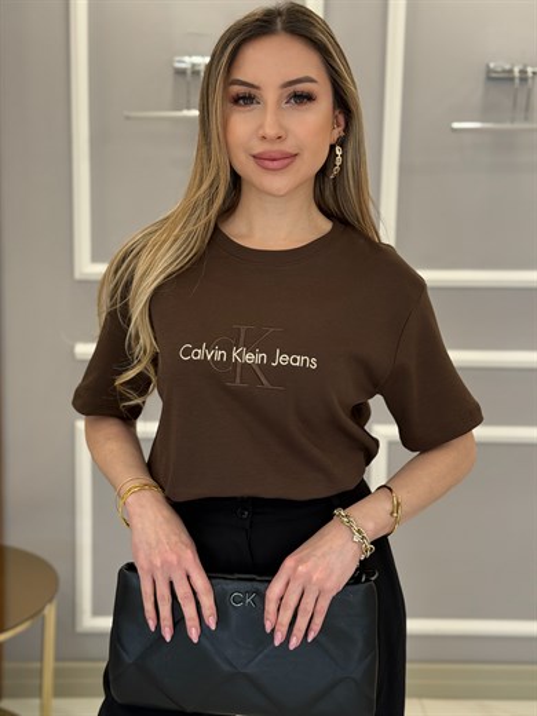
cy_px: 358
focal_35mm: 48
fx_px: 993
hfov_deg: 30.3
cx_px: 268
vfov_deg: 39.7
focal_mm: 6.76
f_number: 1.78
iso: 100
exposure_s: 1/118
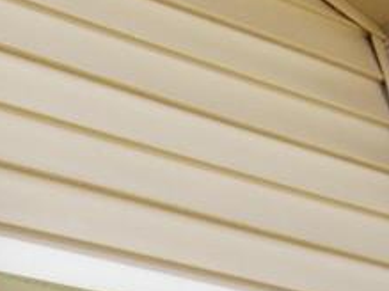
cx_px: -405
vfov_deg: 11.6
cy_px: 554
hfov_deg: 14.0
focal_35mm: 117
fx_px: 1314
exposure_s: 1/250
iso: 125
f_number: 3.7
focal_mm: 4.5
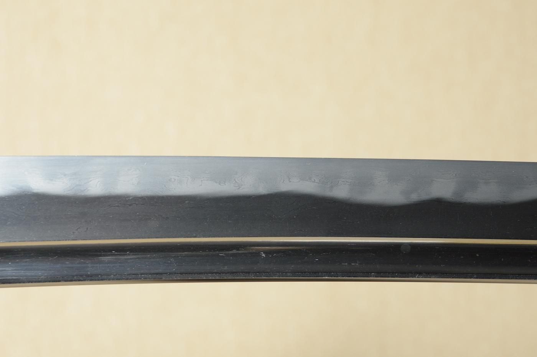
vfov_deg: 11.4
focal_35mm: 120
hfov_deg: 17.1
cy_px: 178
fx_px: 1788
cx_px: 268
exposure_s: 1/2
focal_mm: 80
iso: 400
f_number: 11
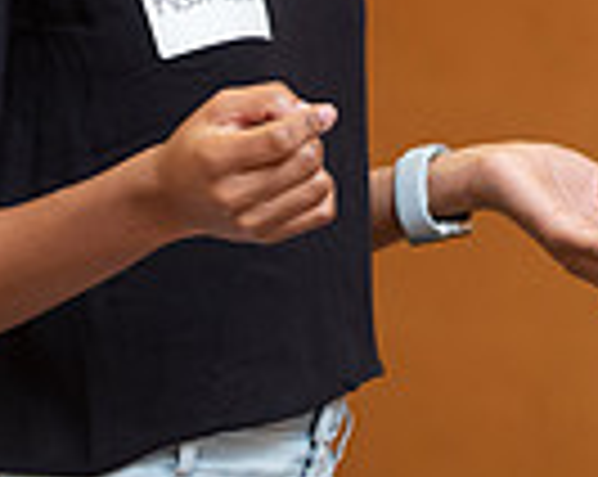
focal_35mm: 389
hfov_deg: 5.0
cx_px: 706
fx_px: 6875
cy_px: -245
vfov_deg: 4.0
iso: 1250
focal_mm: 95
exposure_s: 1/200
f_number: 3.2
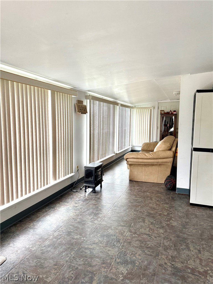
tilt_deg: -5.5
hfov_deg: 56.8
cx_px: 106
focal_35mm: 24
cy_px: 142
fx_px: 197
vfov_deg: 71.6
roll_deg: +0.0
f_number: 1.78
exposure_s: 1/121
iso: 200
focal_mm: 6.76
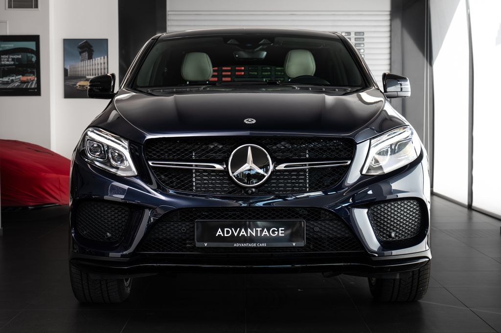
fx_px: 932
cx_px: 252
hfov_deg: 30.1
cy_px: 166
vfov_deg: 20.3
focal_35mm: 67
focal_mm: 60
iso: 200
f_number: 5.6
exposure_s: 1/60
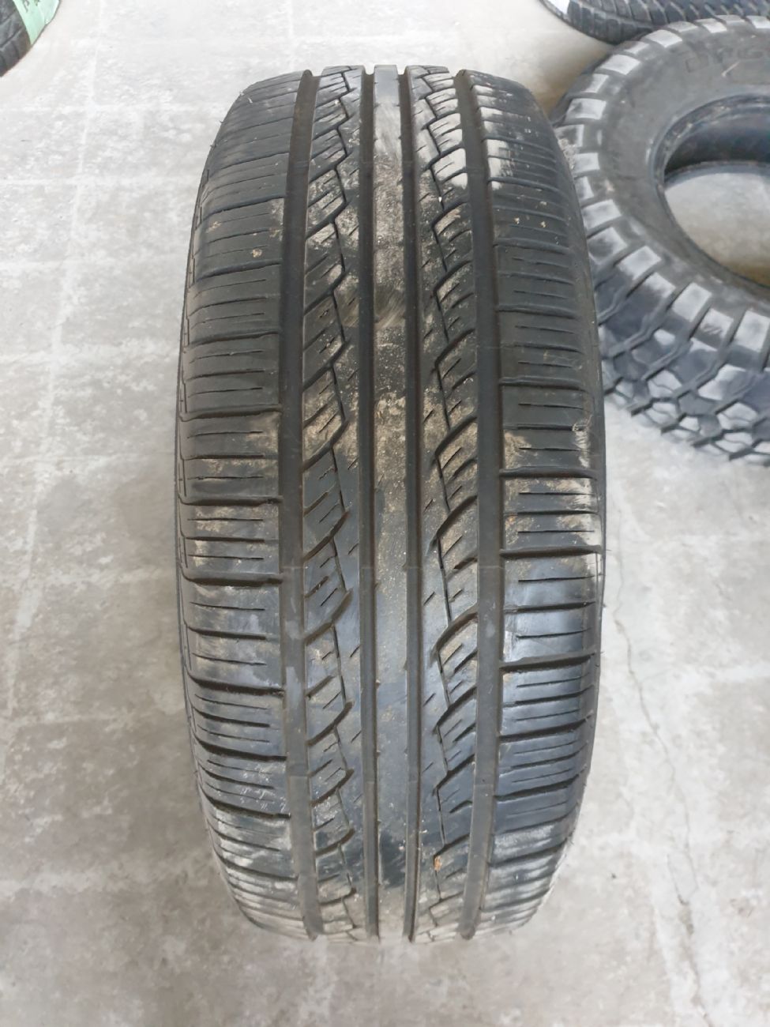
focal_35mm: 26
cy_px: 514
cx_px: 385
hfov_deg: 53.1
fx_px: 771
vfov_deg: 67.3
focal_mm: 4.3
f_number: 1.5
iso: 250
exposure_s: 1/20
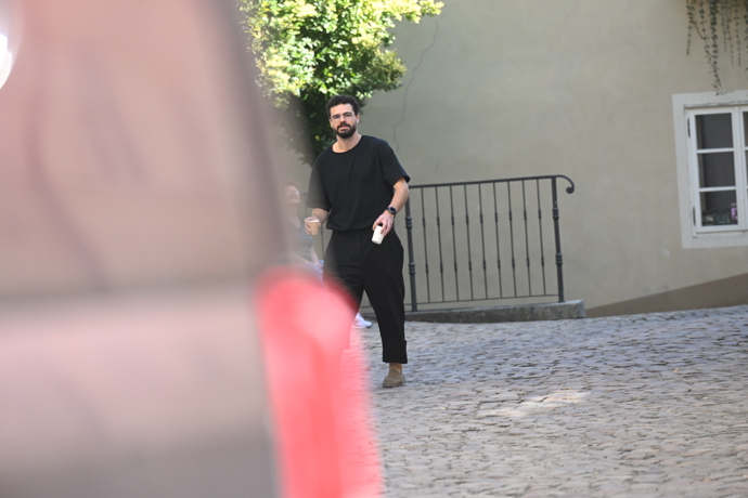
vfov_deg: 6.9
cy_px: 249
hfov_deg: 10.3
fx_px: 4155
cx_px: 374
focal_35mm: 200
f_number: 4.5
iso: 1600
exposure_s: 1/1250
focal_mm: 200
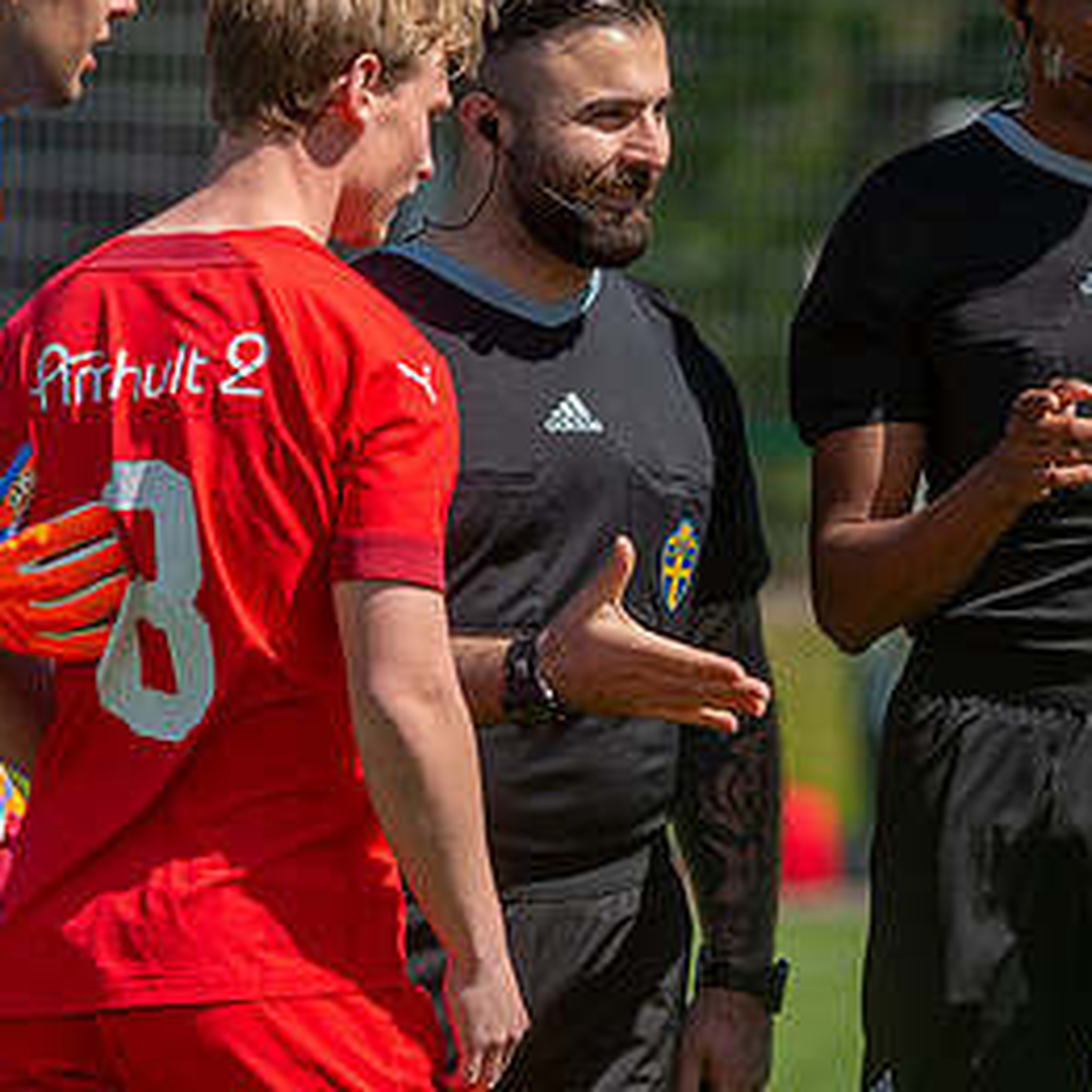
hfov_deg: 2.2
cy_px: 360
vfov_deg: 2.2
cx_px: 941
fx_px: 28873
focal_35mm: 809
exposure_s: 1/1000
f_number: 5
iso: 280
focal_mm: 420
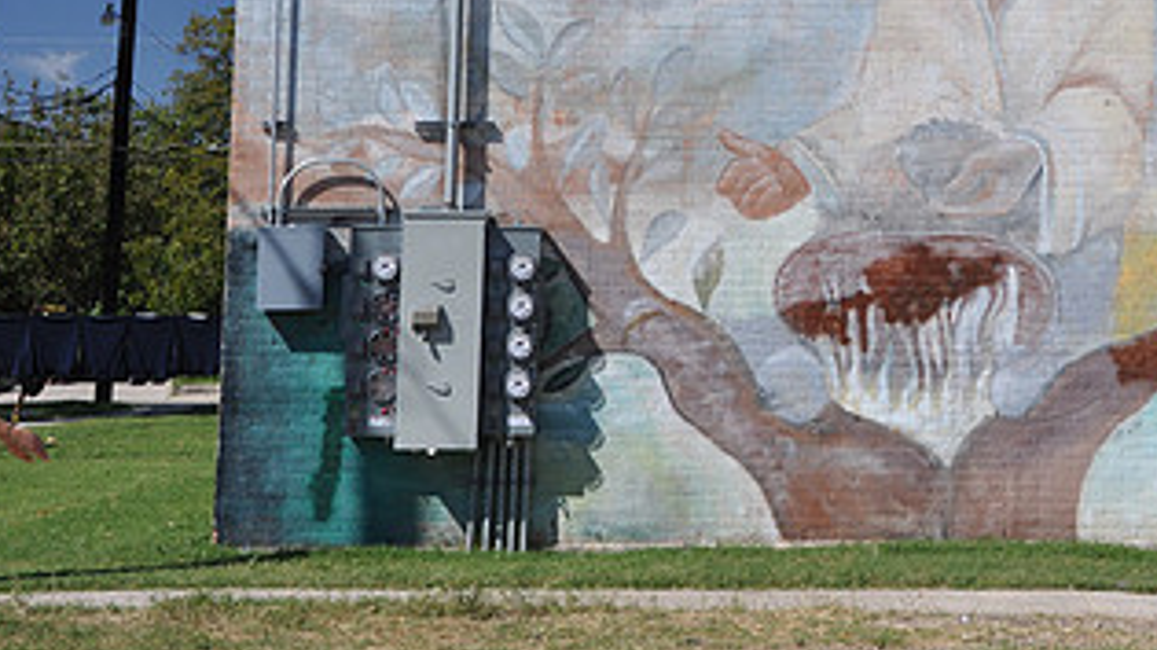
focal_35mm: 81
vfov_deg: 14.7
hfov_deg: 25.4
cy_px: 24
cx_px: 1043
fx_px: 2484
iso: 200
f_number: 8
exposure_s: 1/250
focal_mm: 28
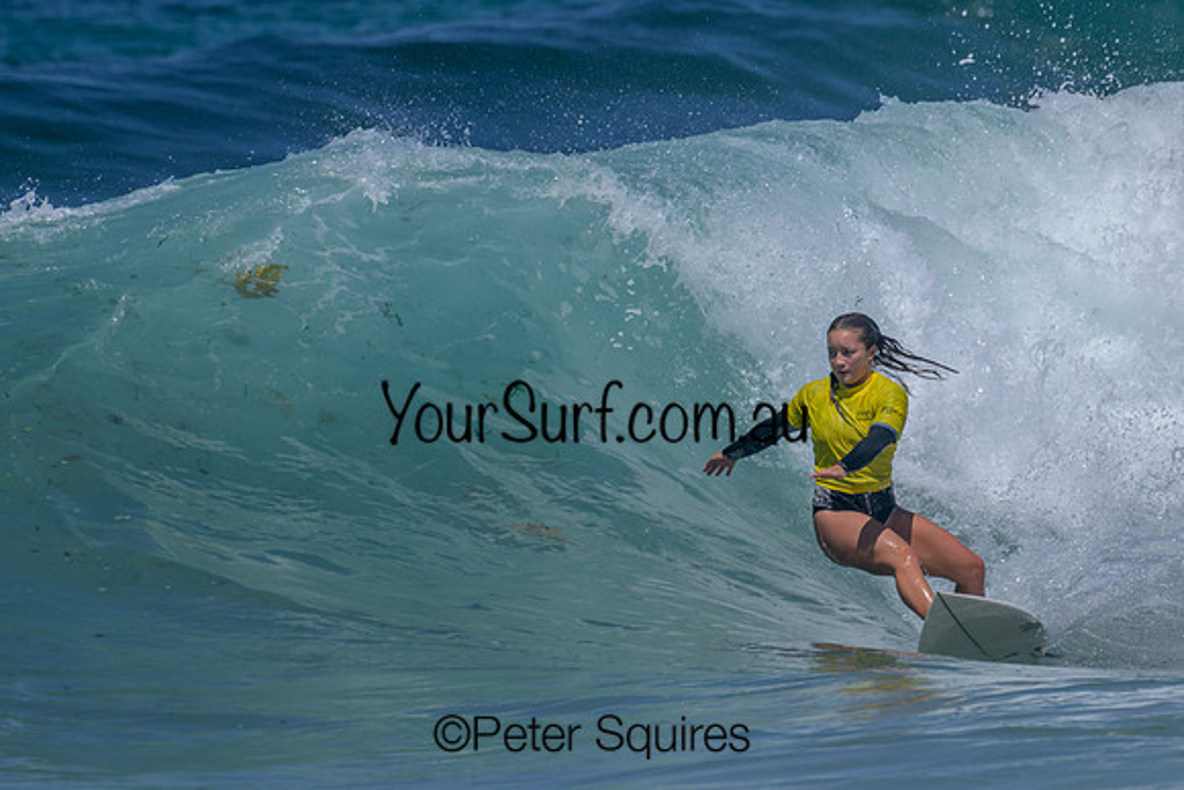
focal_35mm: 923
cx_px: 609
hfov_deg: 2.2
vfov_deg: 1.5
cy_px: 452
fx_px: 30365
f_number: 11
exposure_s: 1/2000
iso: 500
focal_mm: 800
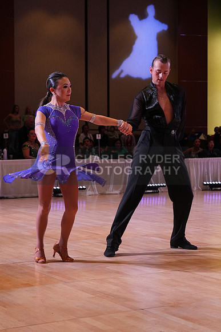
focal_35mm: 72
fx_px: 663
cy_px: 166
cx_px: 110
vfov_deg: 28.1
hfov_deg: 18.9
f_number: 4.5
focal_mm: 72
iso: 2500
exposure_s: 1/250
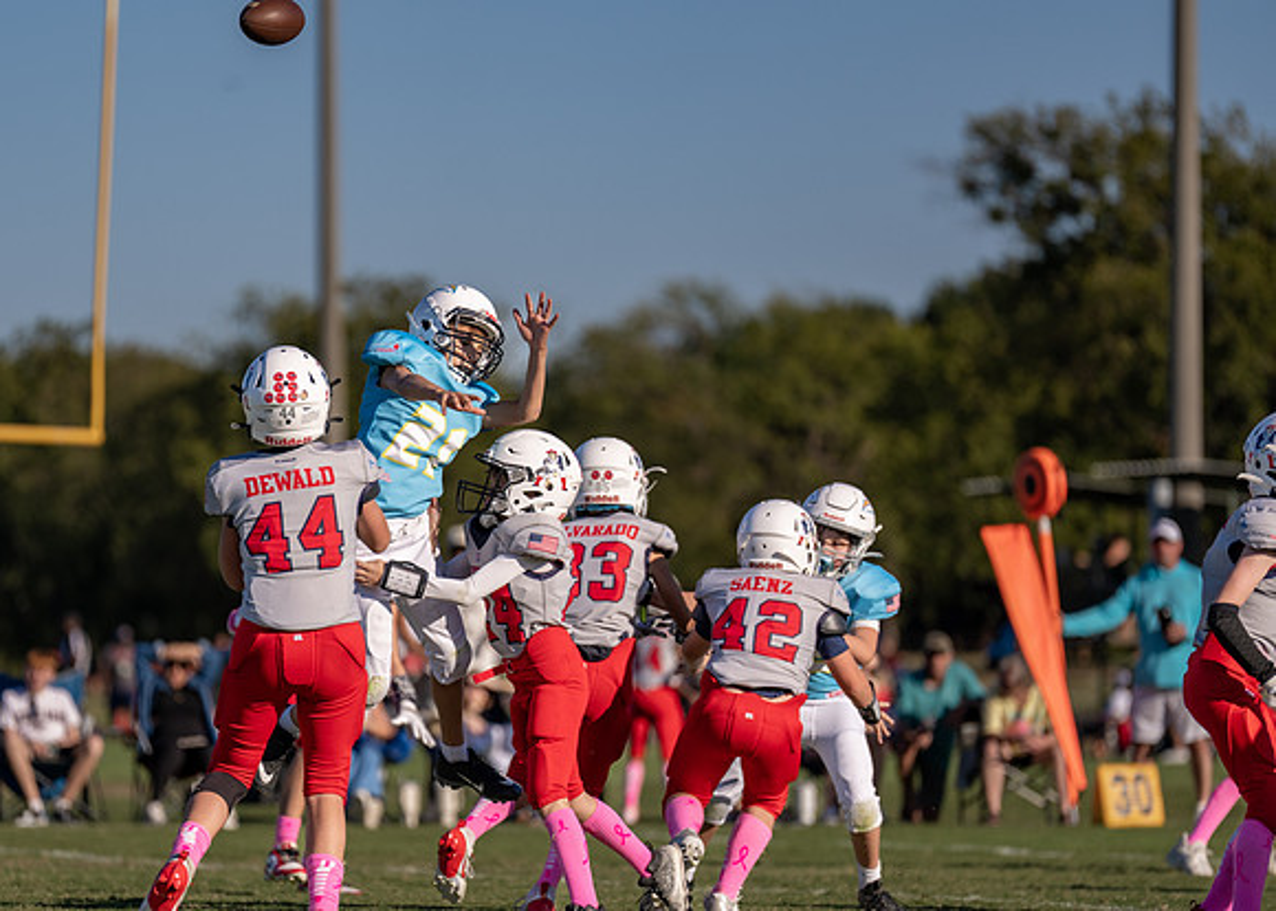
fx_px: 9251
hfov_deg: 7.9
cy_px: 548
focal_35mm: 255
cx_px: 456
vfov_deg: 5.6
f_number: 2.8
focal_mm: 200
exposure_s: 1/2500
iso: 100
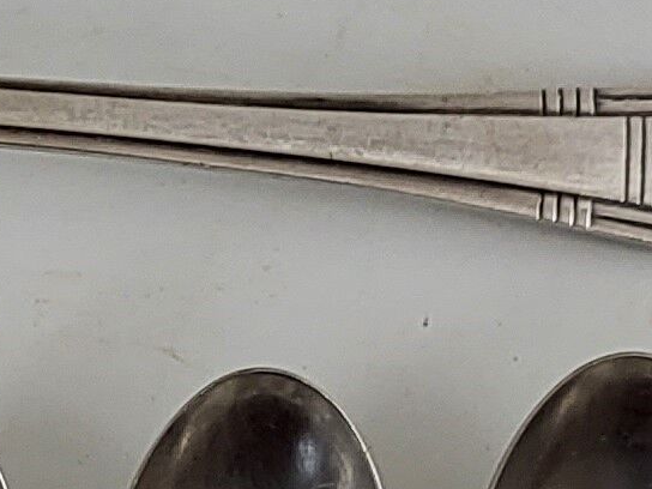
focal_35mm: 176
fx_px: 3315
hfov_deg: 11.0
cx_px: -168
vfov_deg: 7.8
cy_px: 1207
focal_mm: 5.4
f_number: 1.8
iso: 200
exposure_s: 1/100
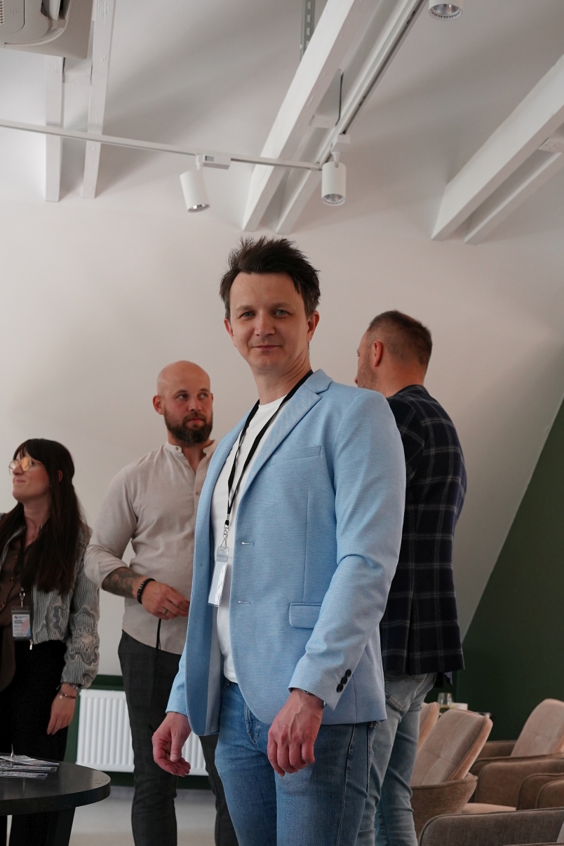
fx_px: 1364
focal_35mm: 58
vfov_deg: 33.8
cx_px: 298
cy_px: 638
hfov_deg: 23.4
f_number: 4.5
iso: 1600
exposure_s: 1/200
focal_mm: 35
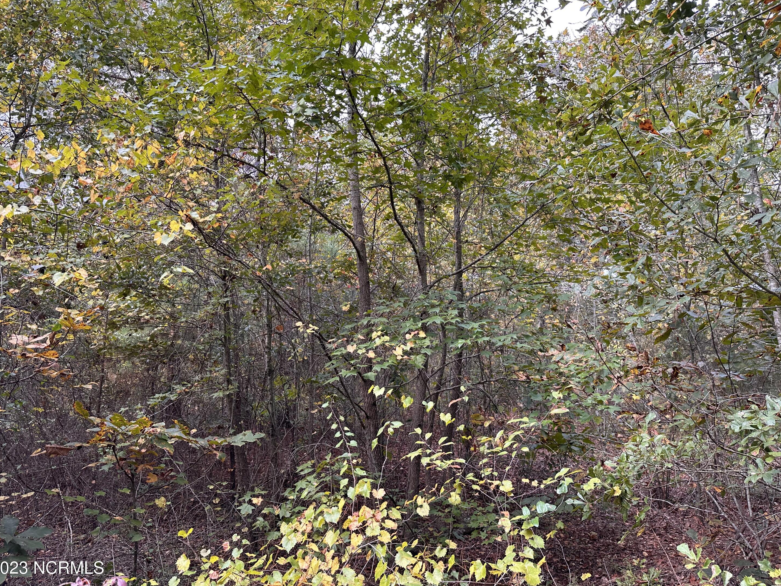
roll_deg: -1.5
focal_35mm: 25
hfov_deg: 69.4
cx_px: 383
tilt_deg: +8.8
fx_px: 564
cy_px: 291
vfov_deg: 54.9
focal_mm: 6.86
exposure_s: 1/252
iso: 80
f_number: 1.78
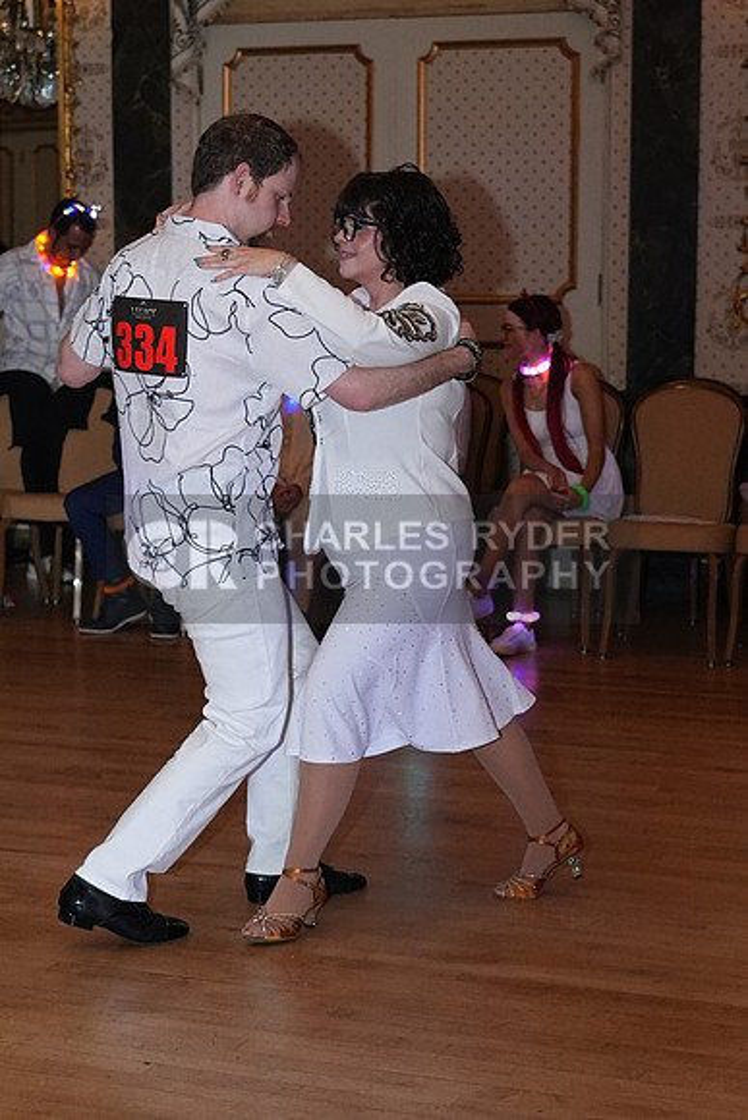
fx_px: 2242
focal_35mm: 72
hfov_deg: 18.9
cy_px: 560
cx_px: 374
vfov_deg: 28.1
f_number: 4
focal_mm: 48
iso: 5000
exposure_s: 1/200
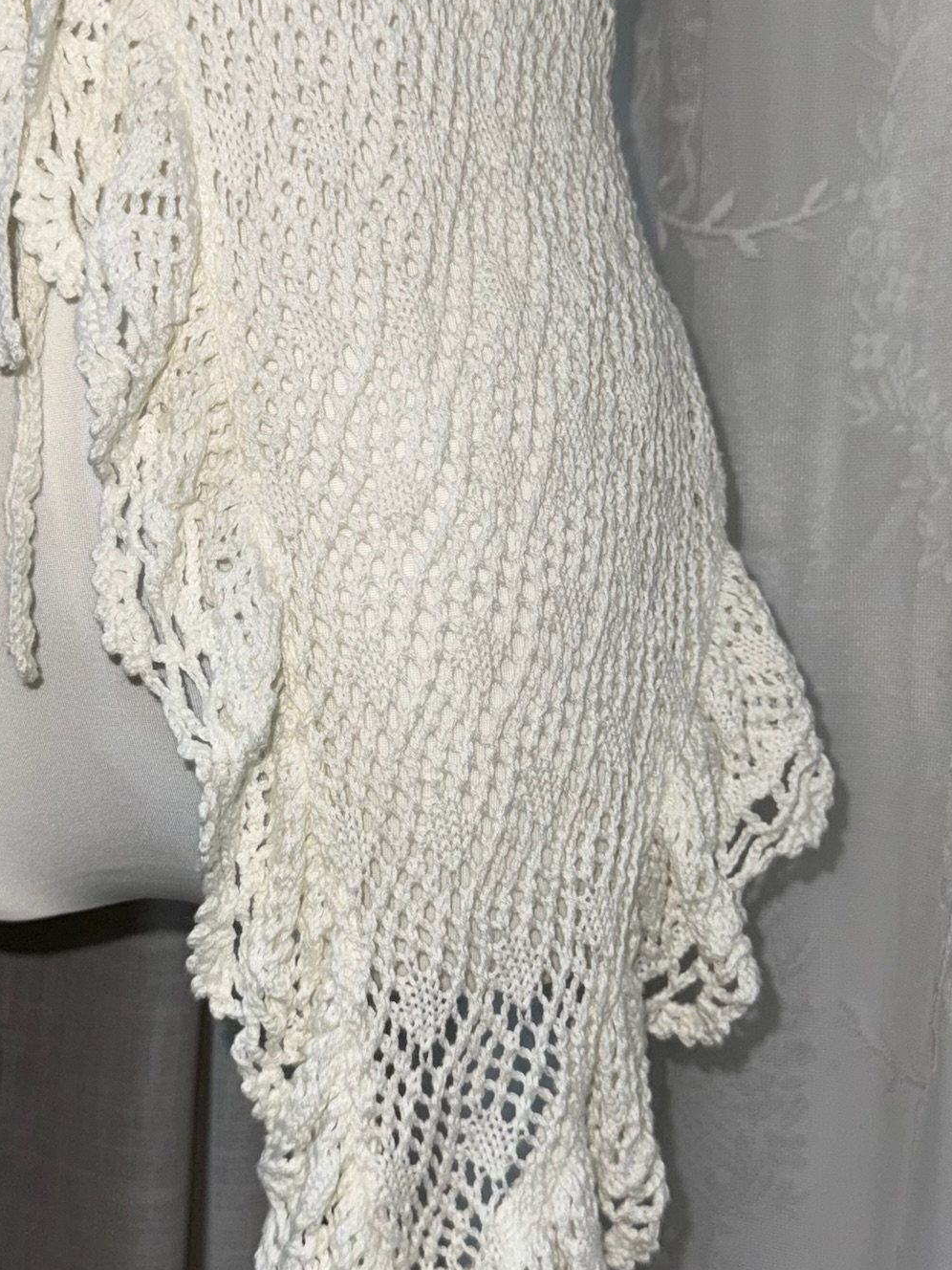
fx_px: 1357
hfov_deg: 38.3
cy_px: 728
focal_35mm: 37
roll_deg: +0.1
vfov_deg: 50.0
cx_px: 334
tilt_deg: -3.9
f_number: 1.78
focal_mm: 6.76
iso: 50
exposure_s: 1/218
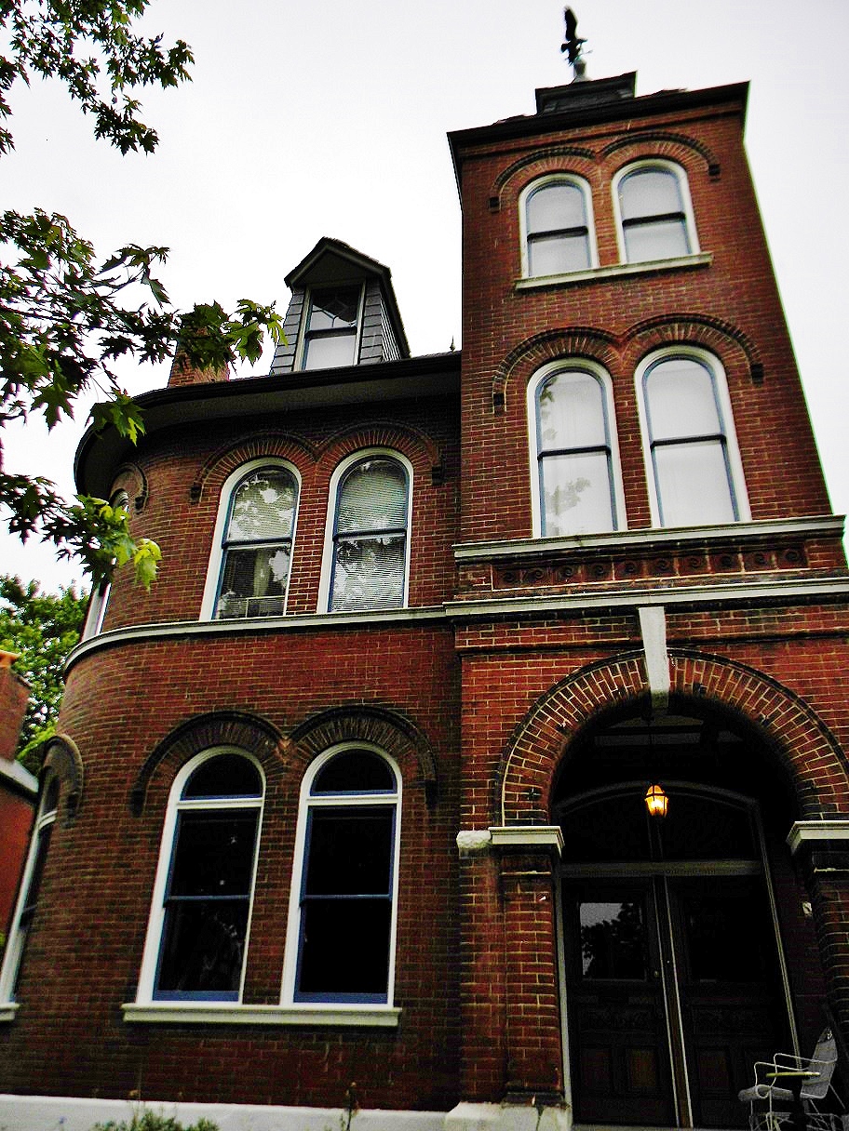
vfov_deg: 63.4
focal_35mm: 28
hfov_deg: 49.7
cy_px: 566
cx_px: 424
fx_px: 916
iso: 80
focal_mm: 5
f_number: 3.5
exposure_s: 1/236
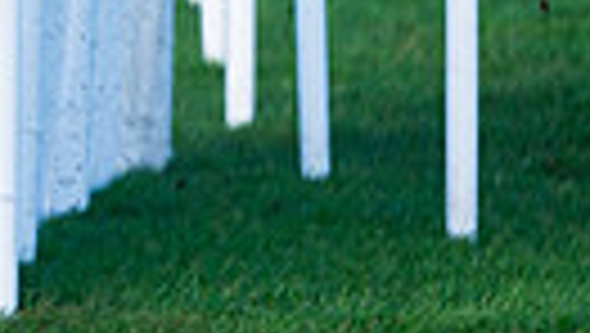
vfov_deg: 1.2
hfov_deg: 2.0
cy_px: -294
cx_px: -812
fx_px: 16459
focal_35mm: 1051
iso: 320
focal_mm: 185
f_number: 3.5
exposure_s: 1/1250
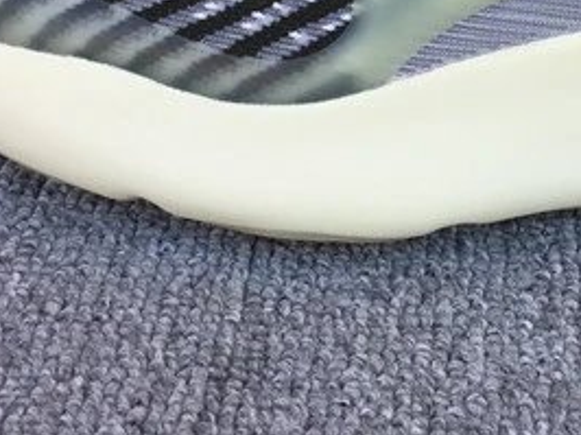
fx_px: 1761
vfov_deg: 13.5
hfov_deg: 18.2
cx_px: 588
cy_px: -152
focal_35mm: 105
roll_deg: -3.3
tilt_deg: -26.4
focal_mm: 3.3
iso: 25
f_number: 2.4
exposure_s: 1/112
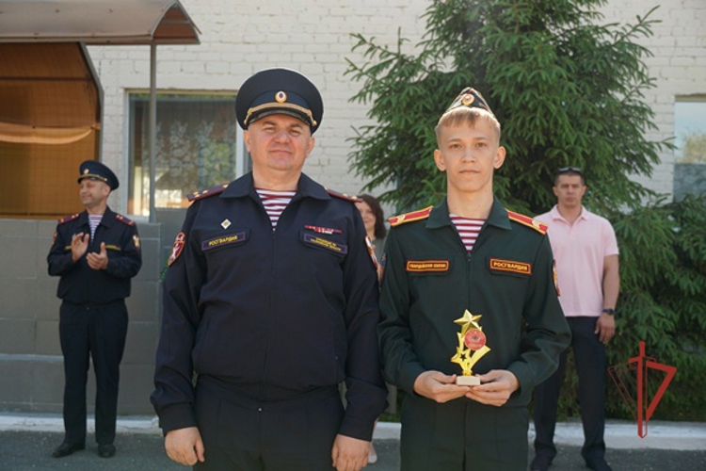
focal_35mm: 50
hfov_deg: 40.0
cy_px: 236
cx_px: 353
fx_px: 971
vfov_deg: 27.3
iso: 100
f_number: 4.5
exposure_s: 1/160
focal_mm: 33
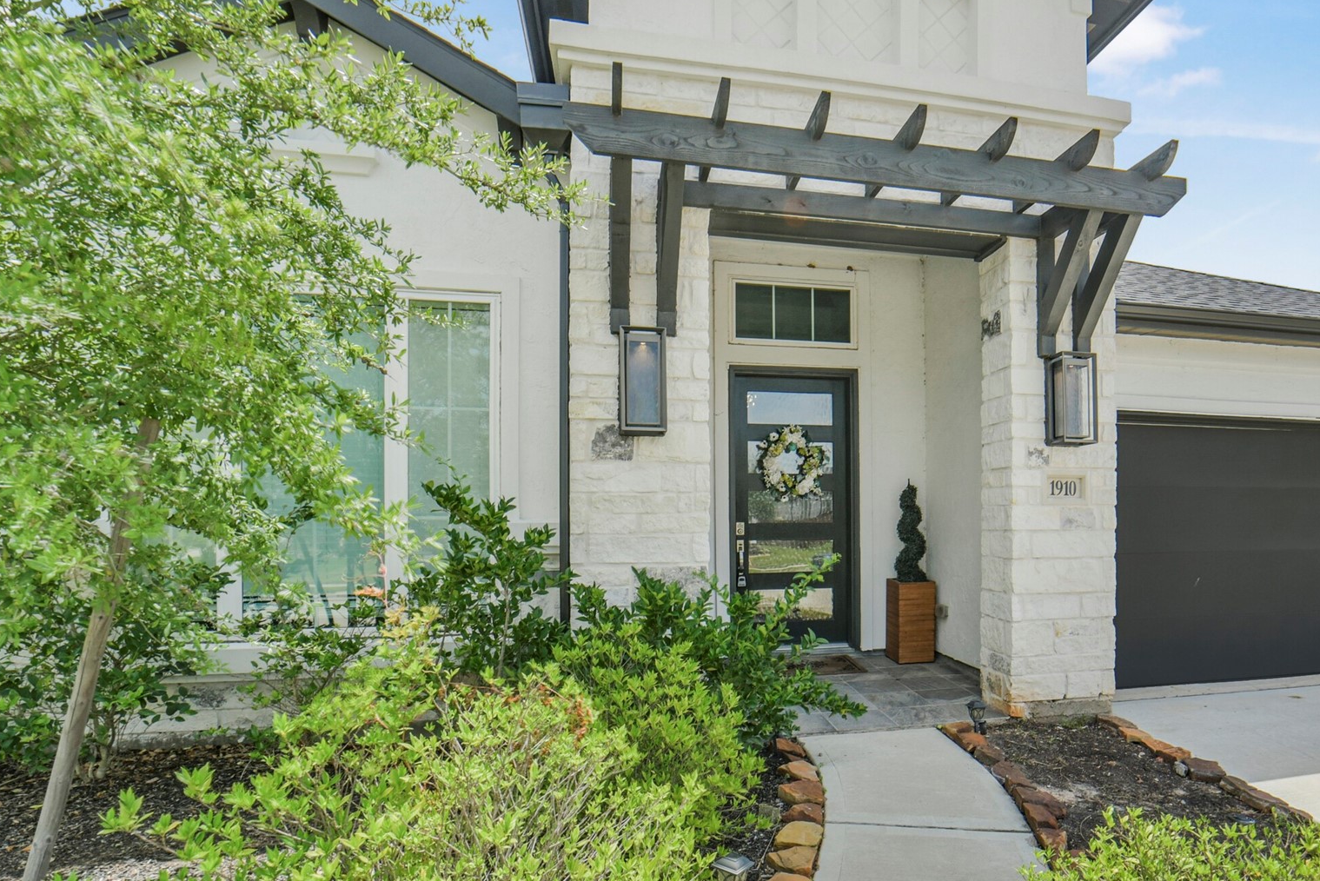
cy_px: 509
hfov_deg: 83.0
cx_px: 791
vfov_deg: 61.7
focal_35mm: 20
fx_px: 734
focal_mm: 14
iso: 500
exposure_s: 1/500
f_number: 11
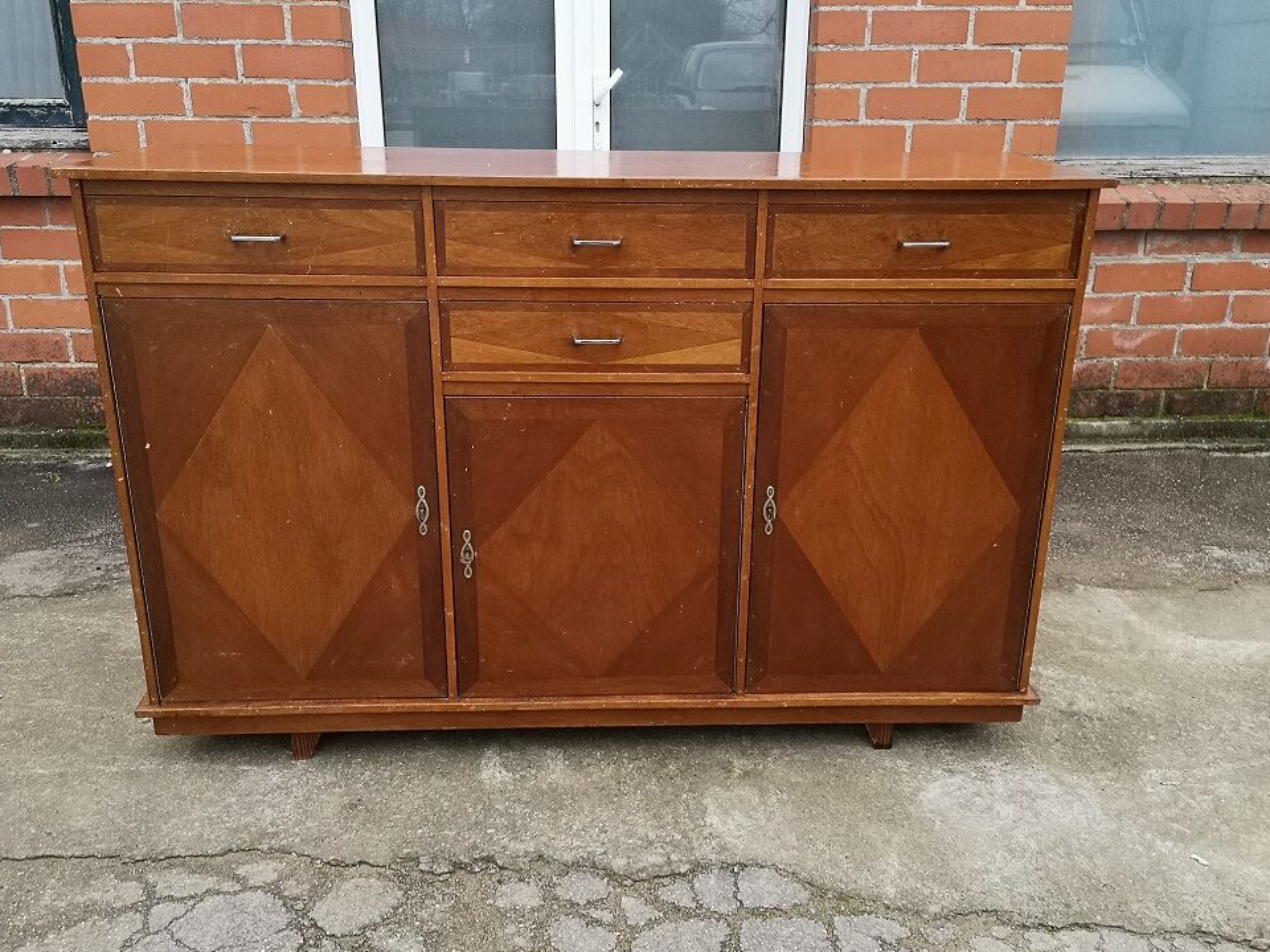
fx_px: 1137
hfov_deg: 58.3
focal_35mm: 31
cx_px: 643
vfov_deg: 45.4
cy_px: 484
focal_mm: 3.95
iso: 64
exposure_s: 1/100
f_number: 1.8
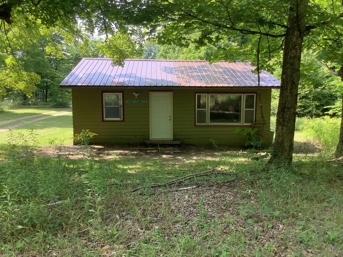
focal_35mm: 31
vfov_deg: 45.4
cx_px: 172
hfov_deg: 58.4
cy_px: 128
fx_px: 307
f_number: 2.4
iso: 40
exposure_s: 1/120
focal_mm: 3.3
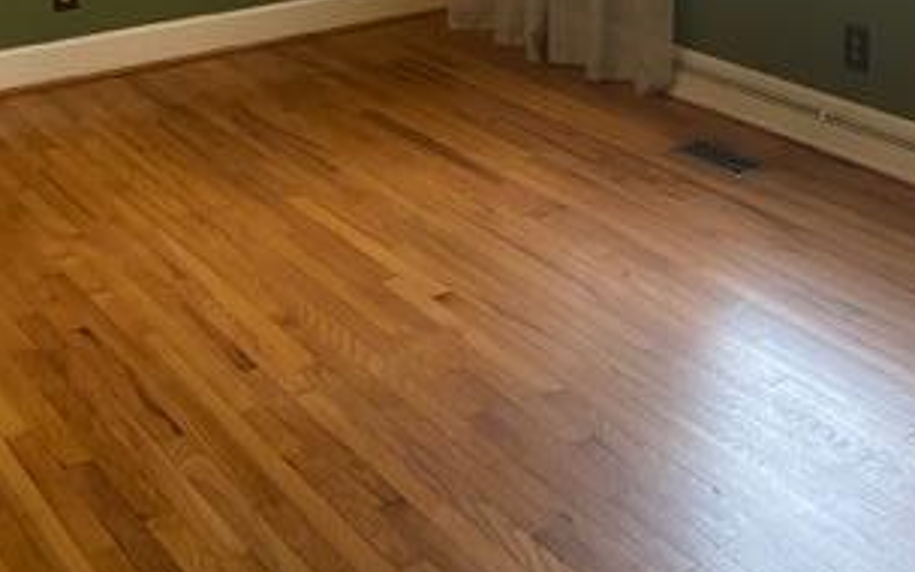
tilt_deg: -16.5
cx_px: 476
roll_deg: +1.6
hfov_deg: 35.1
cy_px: 60
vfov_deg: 21.9
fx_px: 1446
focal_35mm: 58
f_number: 1.6
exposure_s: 1/60
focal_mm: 4.2
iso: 250
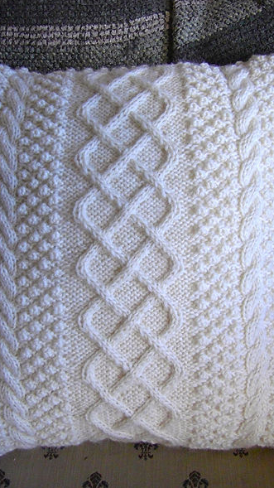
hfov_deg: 26.5
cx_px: 133
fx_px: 582
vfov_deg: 45.5
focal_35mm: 45
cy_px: 228
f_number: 3.4
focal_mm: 6.3
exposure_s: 1/30
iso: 200
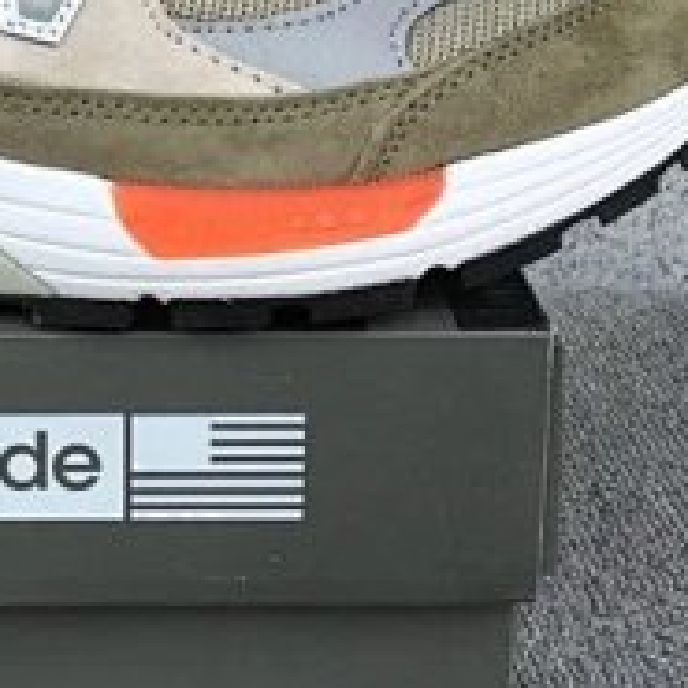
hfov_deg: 17.7
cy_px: 130
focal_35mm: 95
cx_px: -41
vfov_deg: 18.1
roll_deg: +1.0
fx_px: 2136
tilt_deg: -19.1
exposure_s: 1/532
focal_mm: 3.3
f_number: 2.4
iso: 25
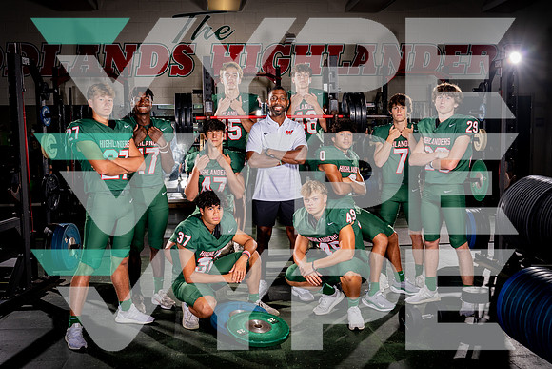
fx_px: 595
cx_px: 276
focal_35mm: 39
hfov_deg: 49.7
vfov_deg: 34.4
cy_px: 184
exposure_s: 1/250
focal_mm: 38
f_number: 5.6
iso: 200
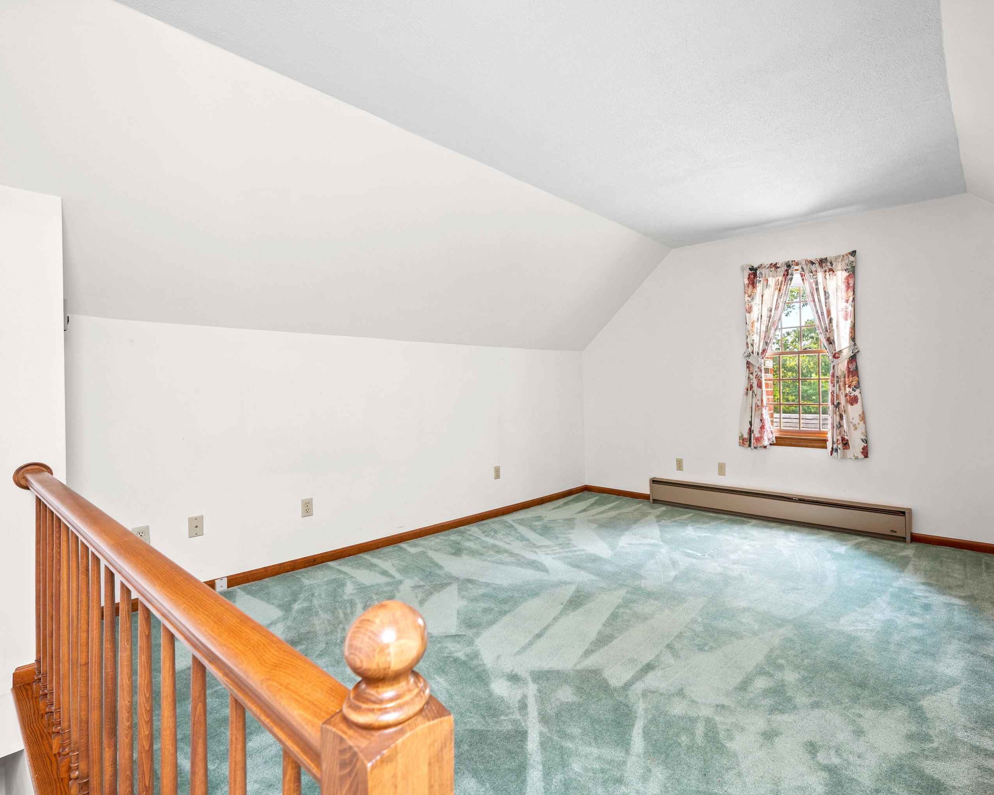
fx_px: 517
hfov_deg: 87.1
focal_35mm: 18
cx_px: 572
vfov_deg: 75.2
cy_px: 397
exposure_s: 2.5
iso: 250
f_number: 7.1
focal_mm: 15.5
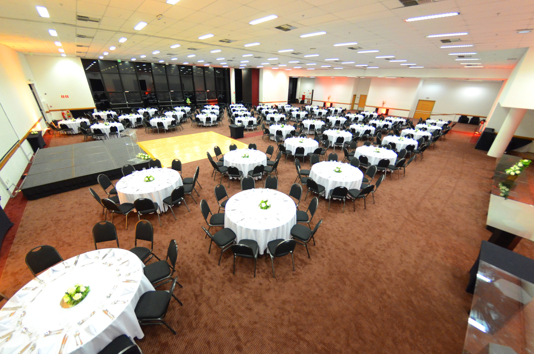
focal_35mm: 16
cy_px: 177
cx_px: 267
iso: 2000
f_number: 3.2
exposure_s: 1/100
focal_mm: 10.5
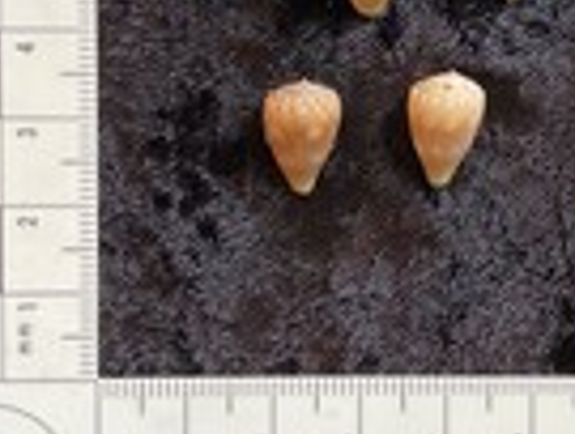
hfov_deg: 25.7
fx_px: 1249
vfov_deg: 19.6
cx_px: 422
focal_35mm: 75
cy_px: 108
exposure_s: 1/100
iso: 64
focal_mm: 3
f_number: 1.8
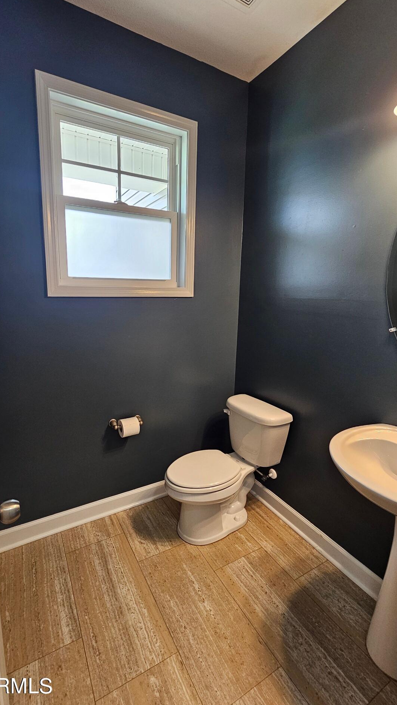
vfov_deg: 103.0
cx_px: 176
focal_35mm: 15
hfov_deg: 70.3
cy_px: 347
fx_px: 281
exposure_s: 1/60
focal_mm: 2.2
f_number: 2.2
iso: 200
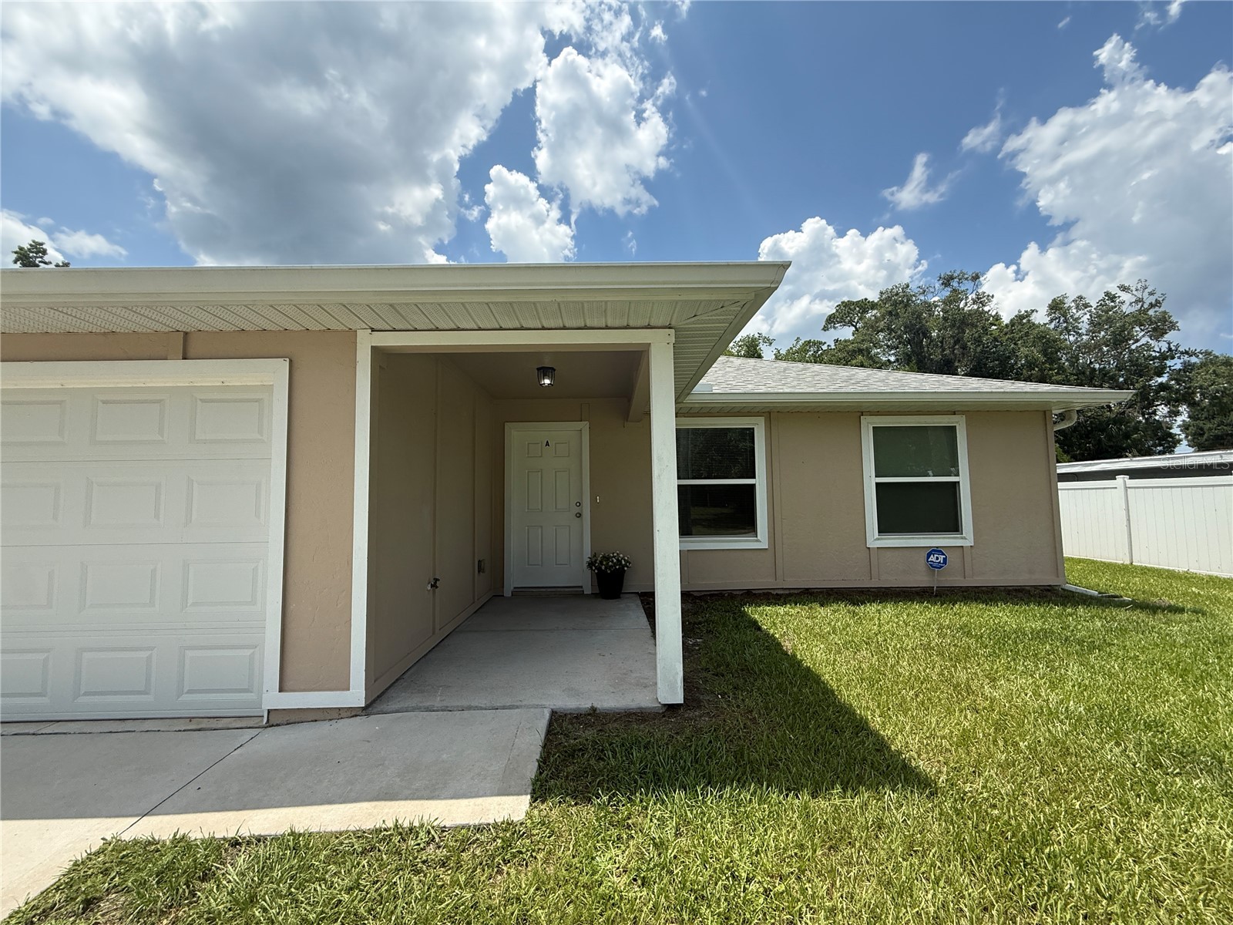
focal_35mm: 14
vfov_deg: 85.7
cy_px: 462
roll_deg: -0.3
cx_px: 616
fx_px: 499
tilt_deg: +7.1
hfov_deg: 102.1
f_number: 2.2
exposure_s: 1/1399
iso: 64
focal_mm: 2.22
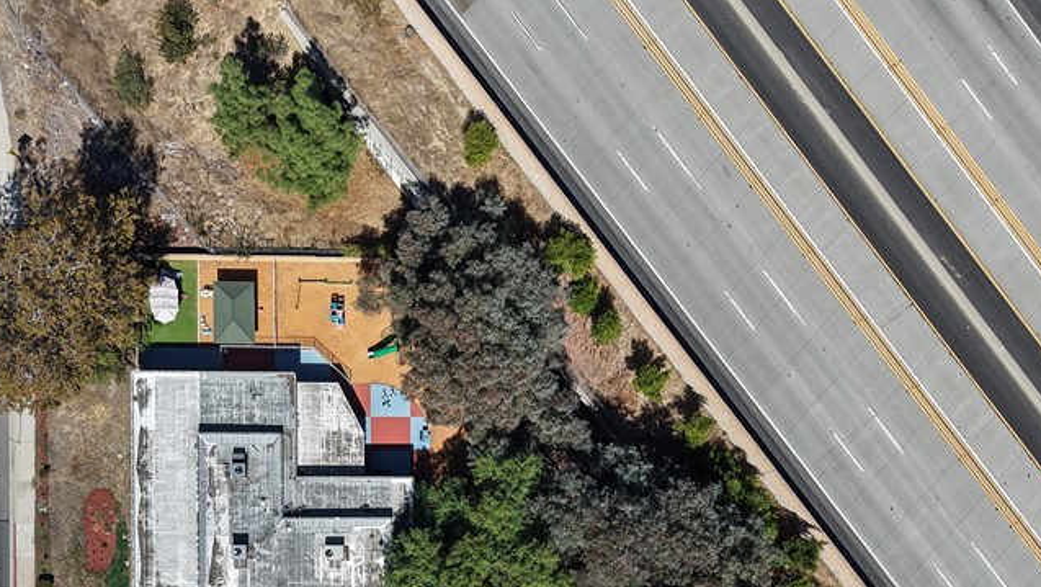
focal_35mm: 42
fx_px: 1160
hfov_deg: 47.9
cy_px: 587
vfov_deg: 26.8
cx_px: 394
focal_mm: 8.67
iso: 120
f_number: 1.8
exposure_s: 1/6000
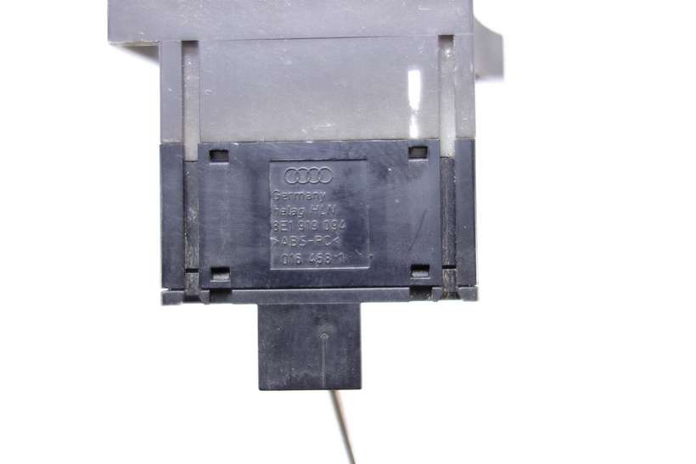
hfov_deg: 65.5
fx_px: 541
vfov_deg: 46.4
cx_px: 348
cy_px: 232
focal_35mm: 28
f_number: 1.8
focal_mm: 10.4
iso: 125
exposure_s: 1/50
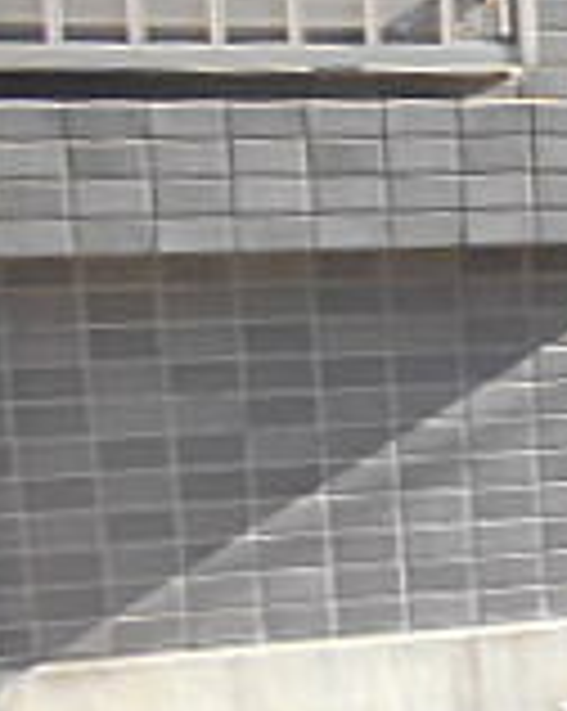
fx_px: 2165
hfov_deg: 13.0
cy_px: 621
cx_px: 1134
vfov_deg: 18.4
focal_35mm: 103
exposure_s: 1/100
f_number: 3.2
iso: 80
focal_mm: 4.6
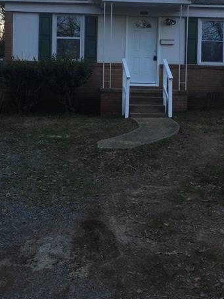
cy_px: 86
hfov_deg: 29.7
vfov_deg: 38.2
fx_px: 423
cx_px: 116
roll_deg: -0.5
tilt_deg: -0.4
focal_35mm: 49
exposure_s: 1/347
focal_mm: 4.15
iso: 32
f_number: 2.2
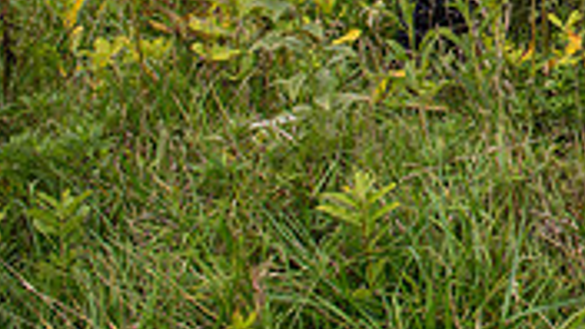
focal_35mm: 83
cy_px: -211
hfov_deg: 22.3
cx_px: 808
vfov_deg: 13.4
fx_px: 1287
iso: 125
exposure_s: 1/640
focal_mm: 24
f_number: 4
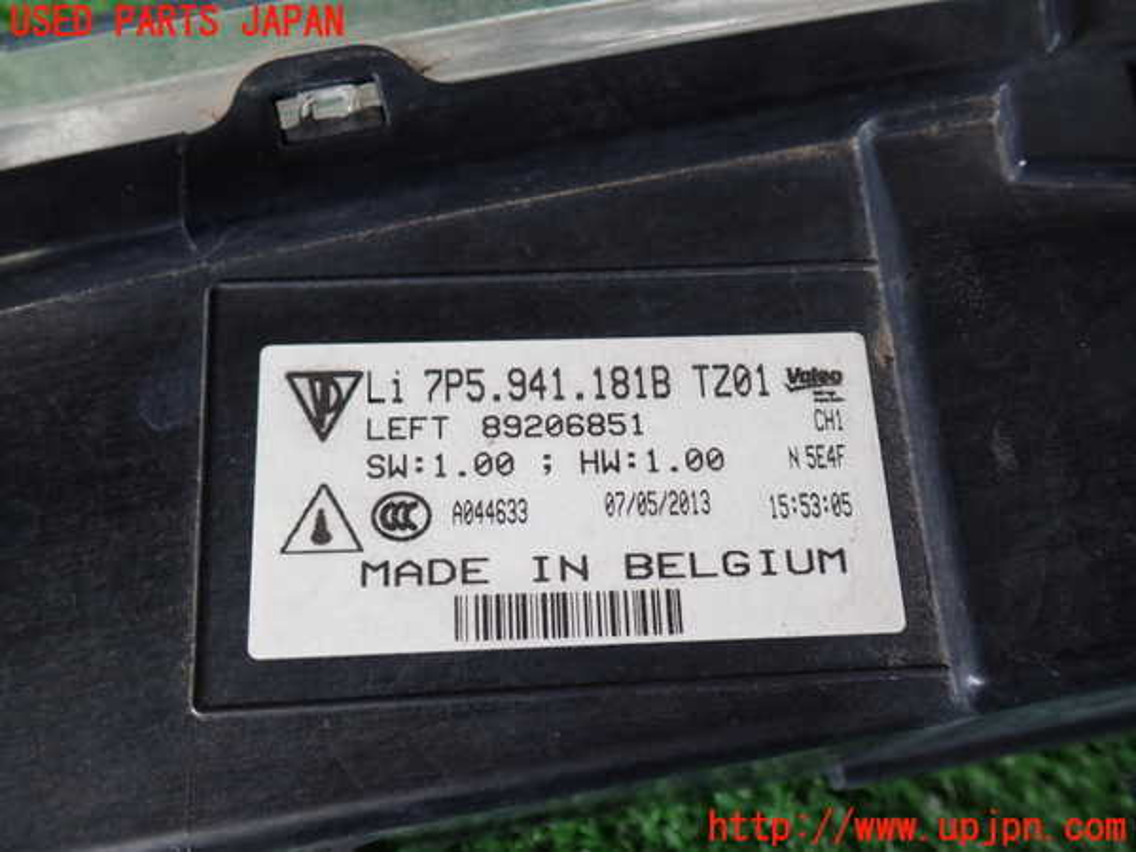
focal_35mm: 32
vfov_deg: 44.2
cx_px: 568
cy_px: 426
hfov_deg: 56.8
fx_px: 1050
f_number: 2.4
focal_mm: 5.79
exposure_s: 1/50
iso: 200
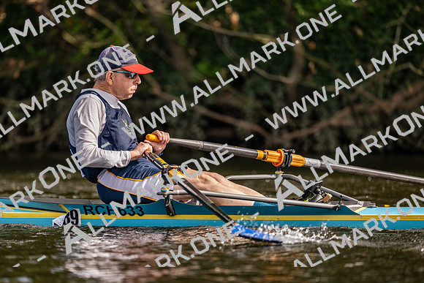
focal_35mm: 400
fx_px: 4714
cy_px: 142
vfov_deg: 3.4
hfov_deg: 5.1
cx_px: 212
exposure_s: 1/2000
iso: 560
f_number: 4.5
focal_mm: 400
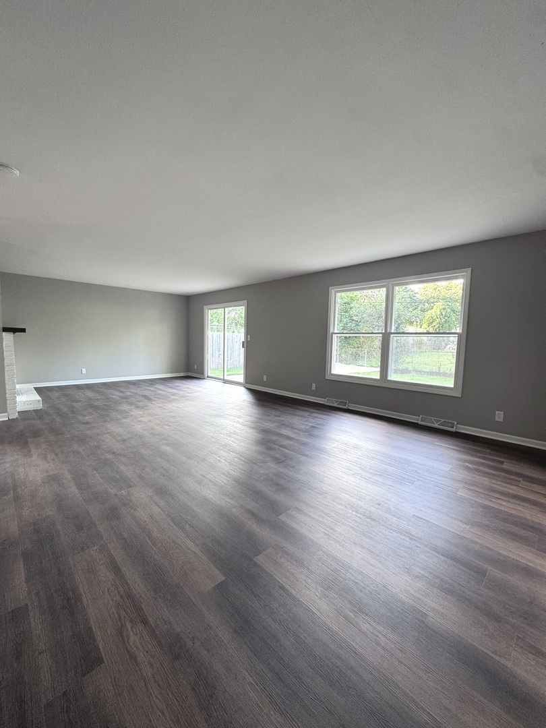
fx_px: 294
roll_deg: -0.8
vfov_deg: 102.1
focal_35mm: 14
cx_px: 273
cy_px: 364
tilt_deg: -5.1
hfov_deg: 85.7
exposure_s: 1/99
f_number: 2.2
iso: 160
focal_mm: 2.22
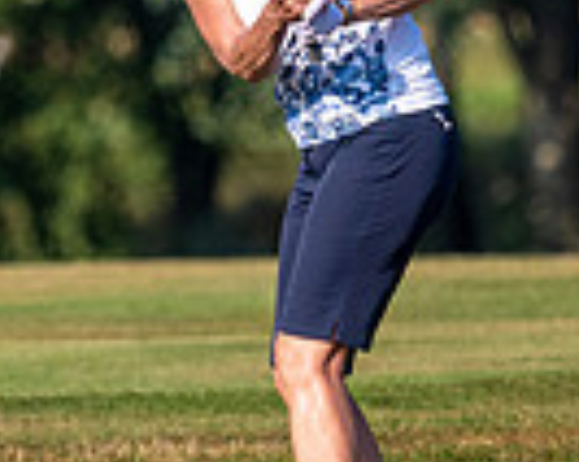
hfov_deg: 0.9
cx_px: -528
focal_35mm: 2150
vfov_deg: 0.7
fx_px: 36789
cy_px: -175
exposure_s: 1/1000
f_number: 4.5
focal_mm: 300
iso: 160
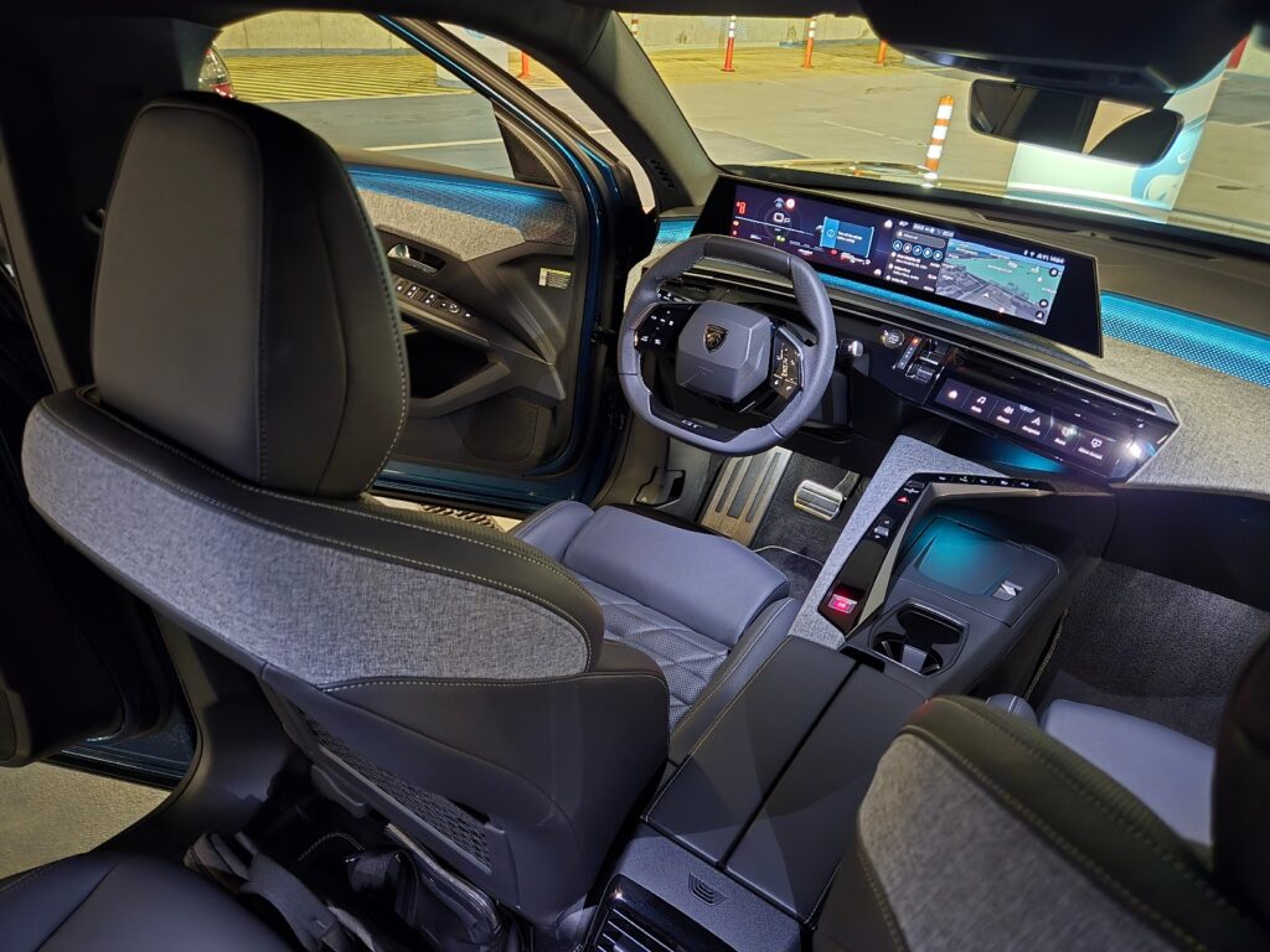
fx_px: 844
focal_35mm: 23
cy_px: 476
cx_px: 635
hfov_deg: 73.9
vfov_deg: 58.9
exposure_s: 1/24
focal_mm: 5.4
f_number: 1.8
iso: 2000
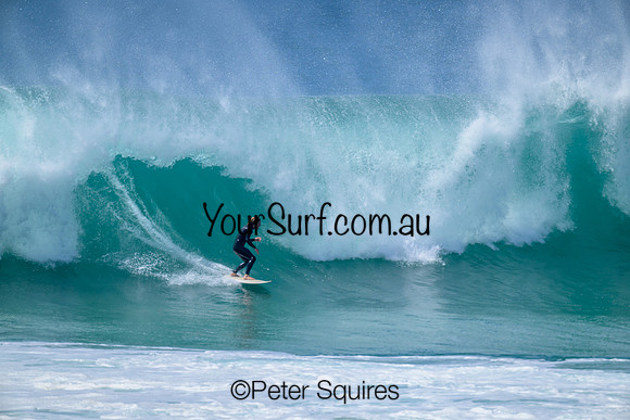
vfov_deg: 2.5
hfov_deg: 3.7
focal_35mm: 560
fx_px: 9802
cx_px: 315
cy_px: 210
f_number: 8
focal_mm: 560
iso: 500
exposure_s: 1/2000
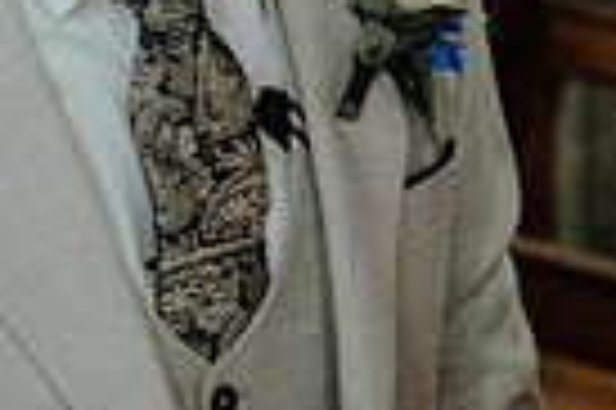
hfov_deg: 6.0
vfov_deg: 4.0
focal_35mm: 344
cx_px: 728
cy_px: 88
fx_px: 5879
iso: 5000
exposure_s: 1/200
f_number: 3.5
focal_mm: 54
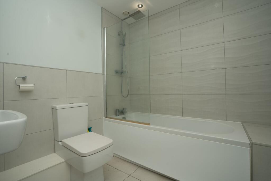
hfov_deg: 96.7
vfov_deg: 73.8
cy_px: 90
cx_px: 136
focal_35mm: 16
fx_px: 120
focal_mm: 16
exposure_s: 1/60
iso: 250
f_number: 10
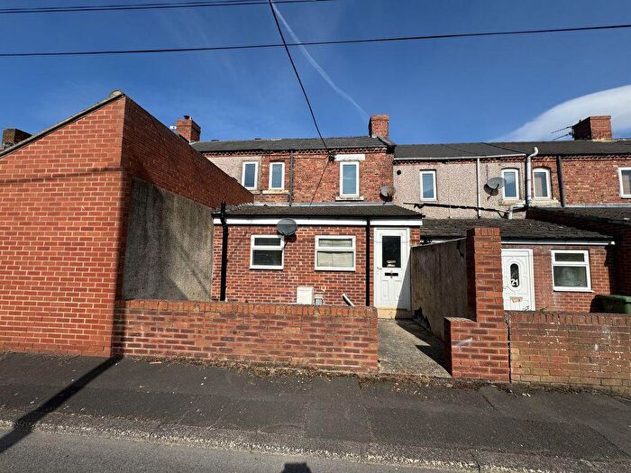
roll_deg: -0.4
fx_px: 255
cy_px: 236
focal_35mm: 14
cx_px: 316
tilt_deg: +5.6
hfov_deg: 102.1
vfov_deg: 85.7
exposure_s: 1/2770
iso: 50
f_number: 2.2
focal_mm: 2.22
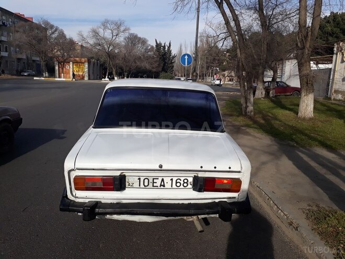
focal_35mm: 27
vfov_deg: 51.4
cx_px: 172
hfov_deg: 65.3
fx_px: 269
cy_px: 130
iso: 40
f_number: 1.9
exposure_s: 1/1724
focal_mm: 3.6
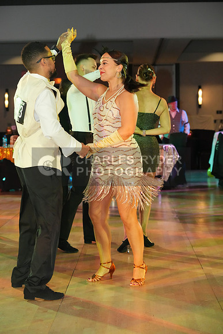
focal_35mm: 74
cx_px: 112
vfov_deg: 27.3
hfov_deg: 18.4
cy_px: 167
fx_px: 687
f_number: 5
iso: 6400
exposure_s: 1/250
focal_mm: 74
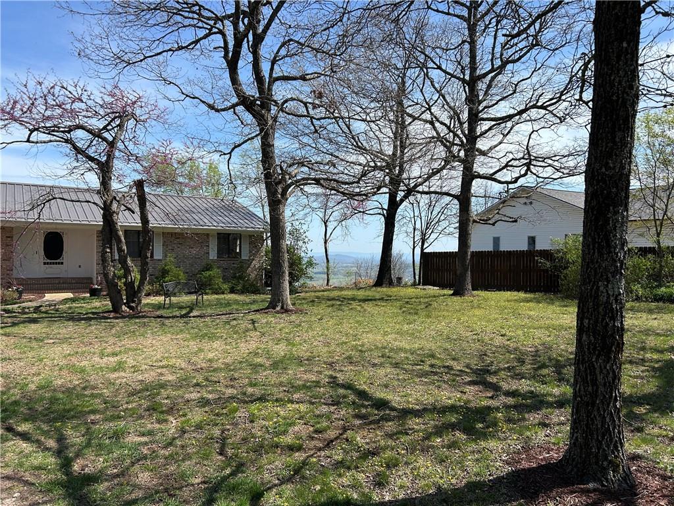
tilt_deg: +0.2
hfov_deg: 67.3
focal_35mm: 26
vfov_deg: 53.1
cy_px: 253
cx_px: 337
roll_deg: -0.5
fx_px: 506
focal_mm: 5.7
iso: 50
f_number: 1.5
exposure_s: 1/3077
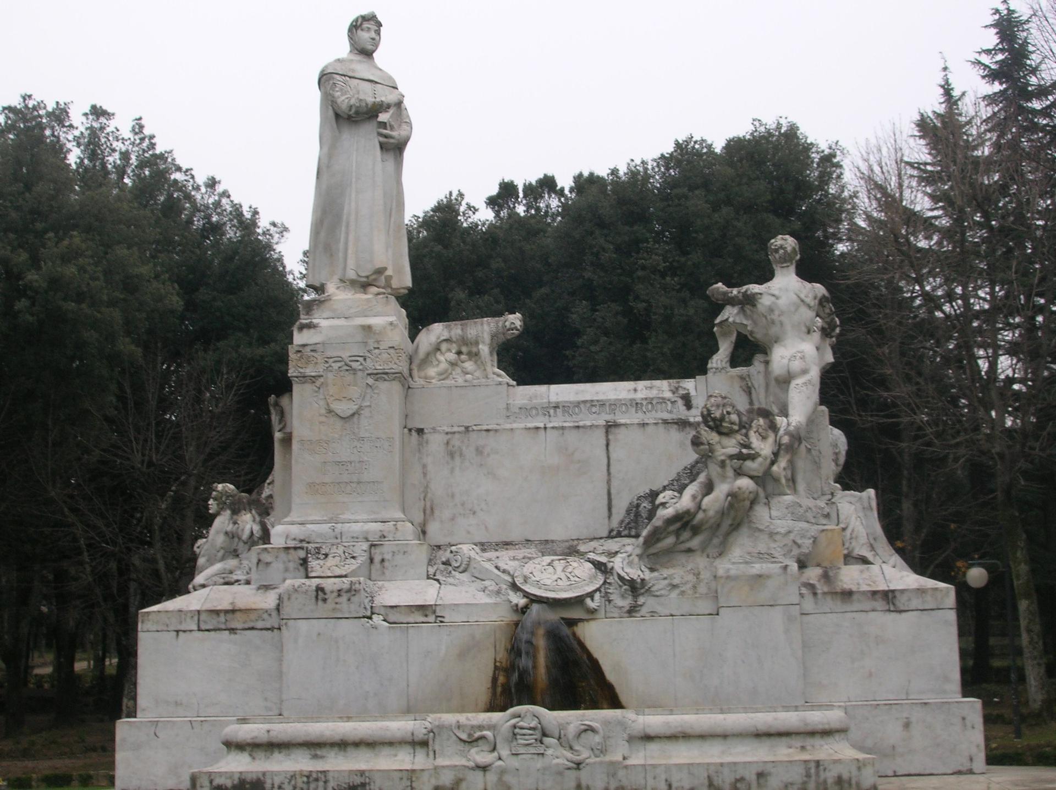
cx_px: 528
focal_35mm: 50
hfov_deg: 38.2
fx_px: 1524
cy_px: 395
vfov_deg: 29.1
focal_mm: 8.4
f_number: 5.6
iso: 50
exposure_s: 1/47.7
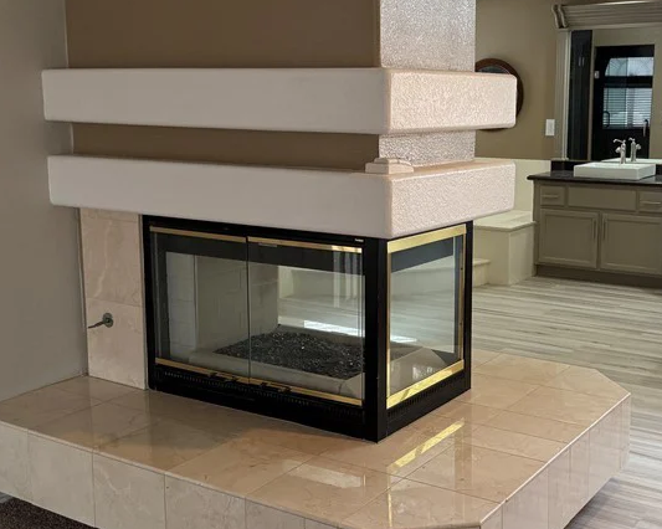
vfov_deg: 33.4
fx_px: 881
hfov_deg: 40.7
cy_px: 228
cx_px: 431
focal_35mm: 45
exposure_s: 1/120
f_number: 1.78
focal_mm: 6.76
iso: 250
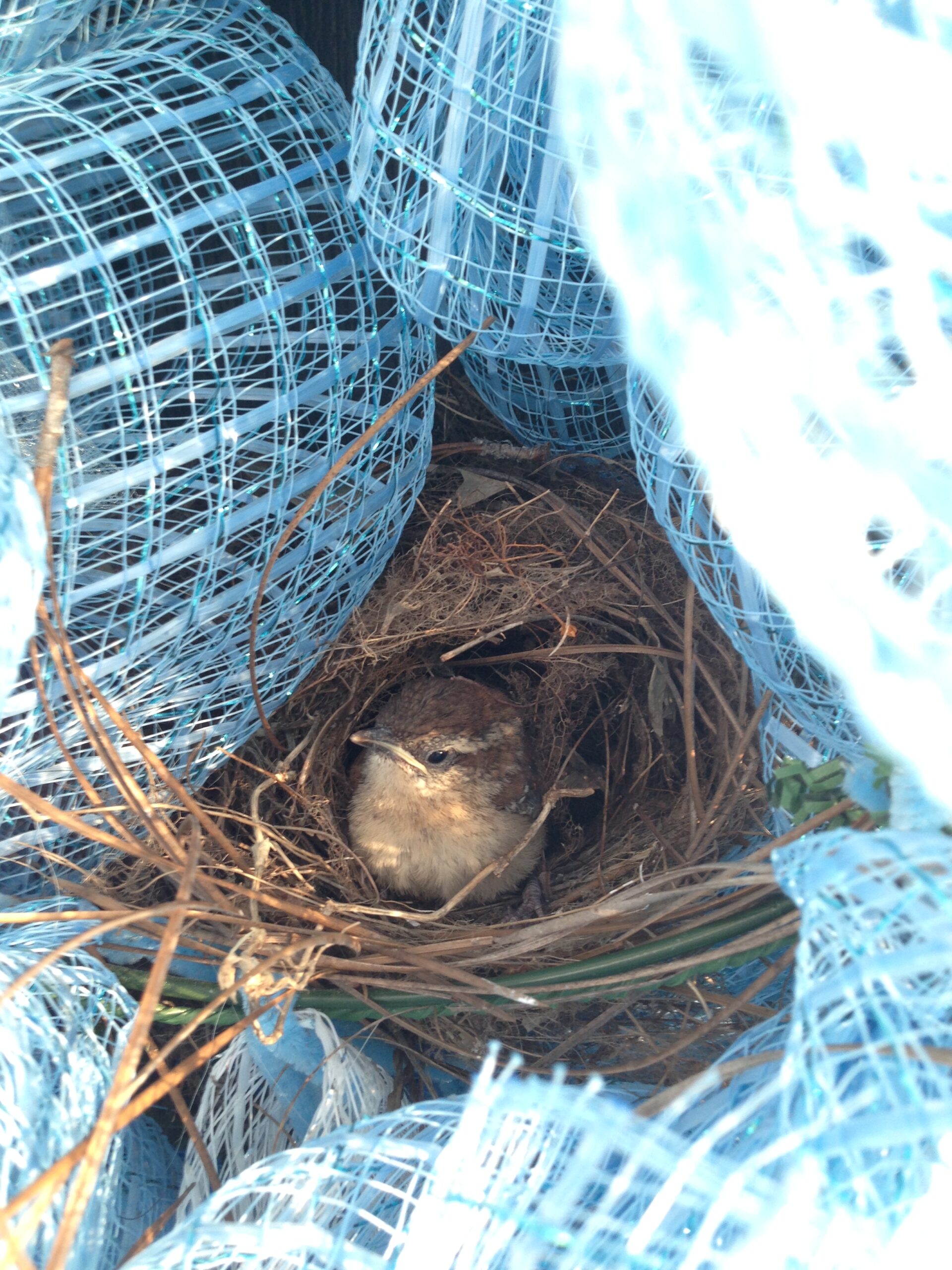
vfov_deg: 55.4
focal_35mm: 33
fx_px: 1210
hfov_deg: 42.9
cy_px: 635
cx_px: 476
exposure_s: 1/20
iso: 50
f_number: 2.4
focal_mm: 4.12
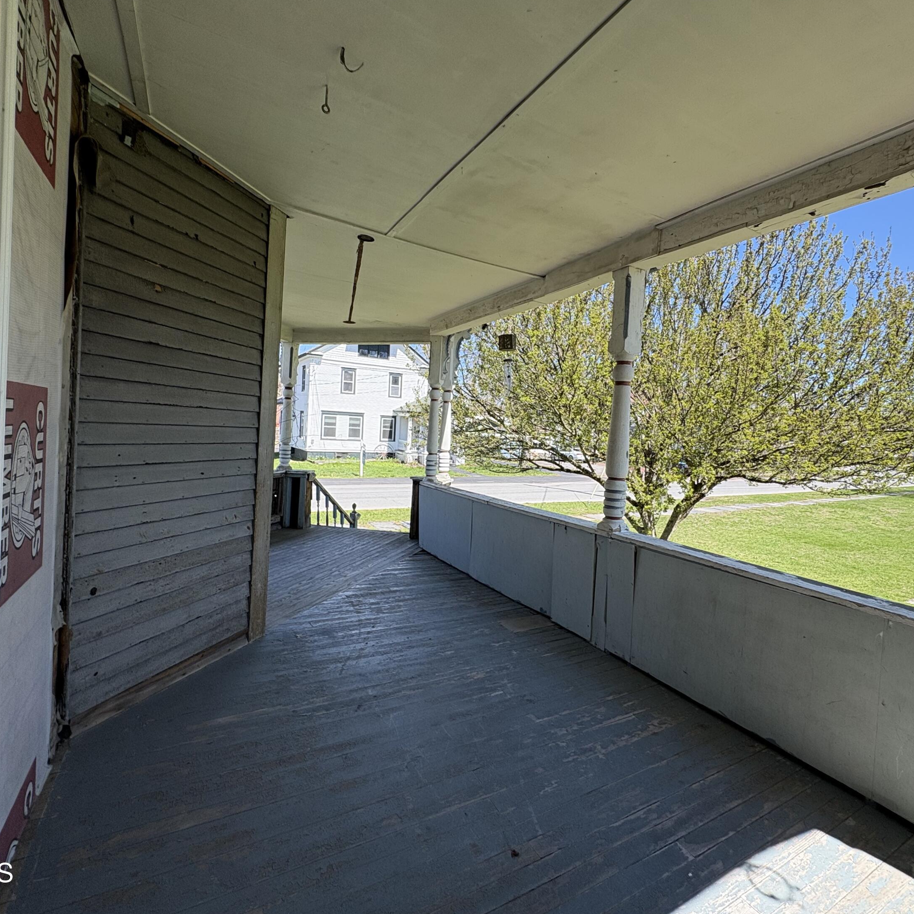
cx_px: 502
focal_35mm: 17
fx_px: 508
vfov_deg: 84.0
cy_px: 445
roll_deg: -2.5
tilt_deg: -1.6
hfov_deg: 83.7
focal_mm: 2.22
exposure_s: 1/868
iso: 64
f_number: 2.2
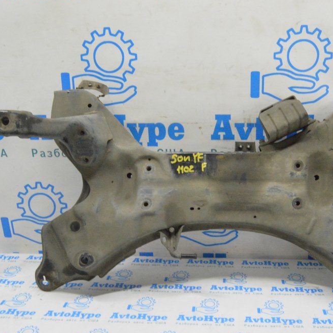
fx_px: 435
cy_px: 170
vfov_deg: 41.9
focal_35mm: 40
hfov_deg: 41.5
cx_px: 211
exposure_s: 1/15
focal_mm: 20
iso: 6400
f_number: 20
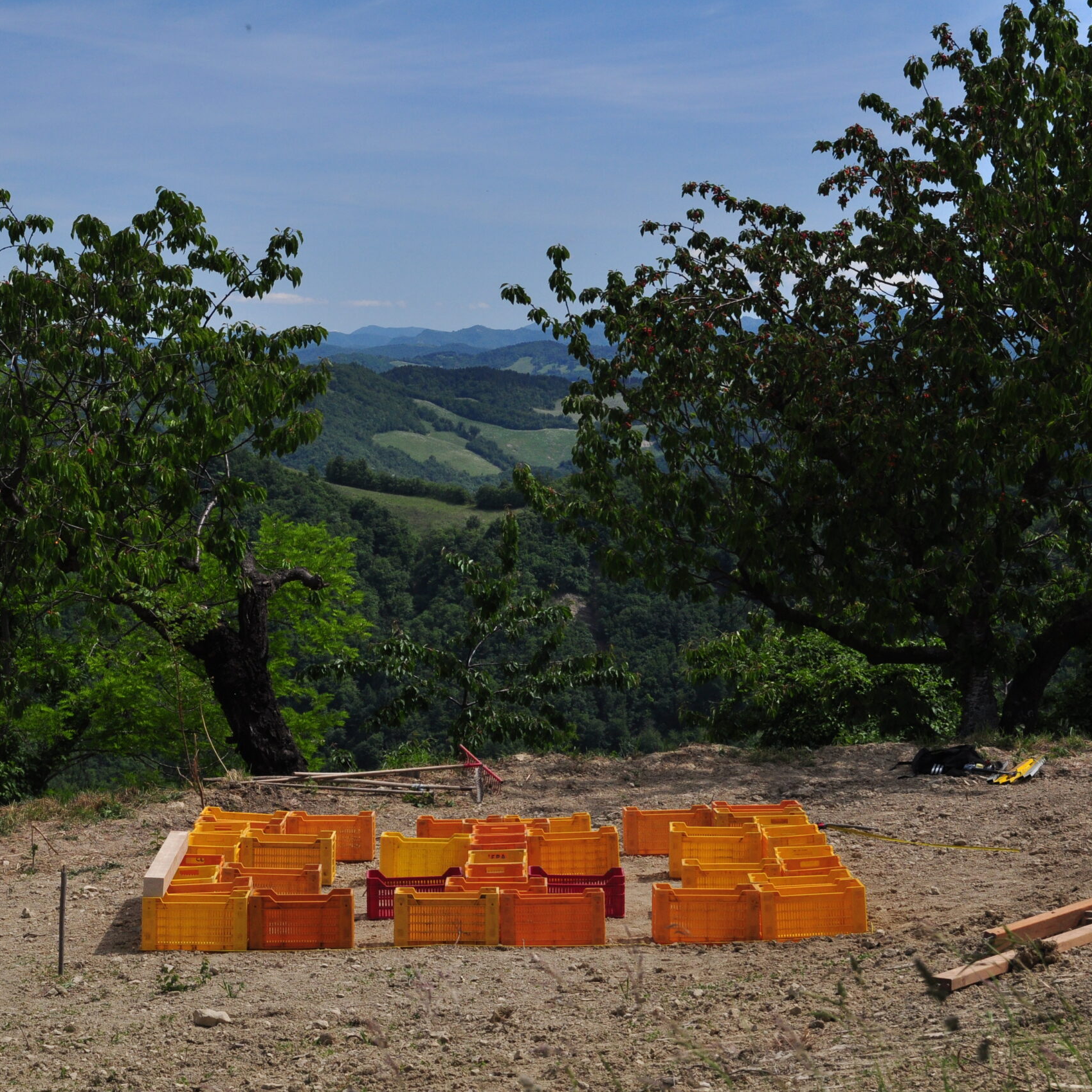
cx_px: 503
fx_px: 3426
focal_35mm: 96
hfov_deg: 18.1
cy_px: 546
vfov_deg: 18.1
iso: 400
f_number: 7.1
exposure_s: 1/2500
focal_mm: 50
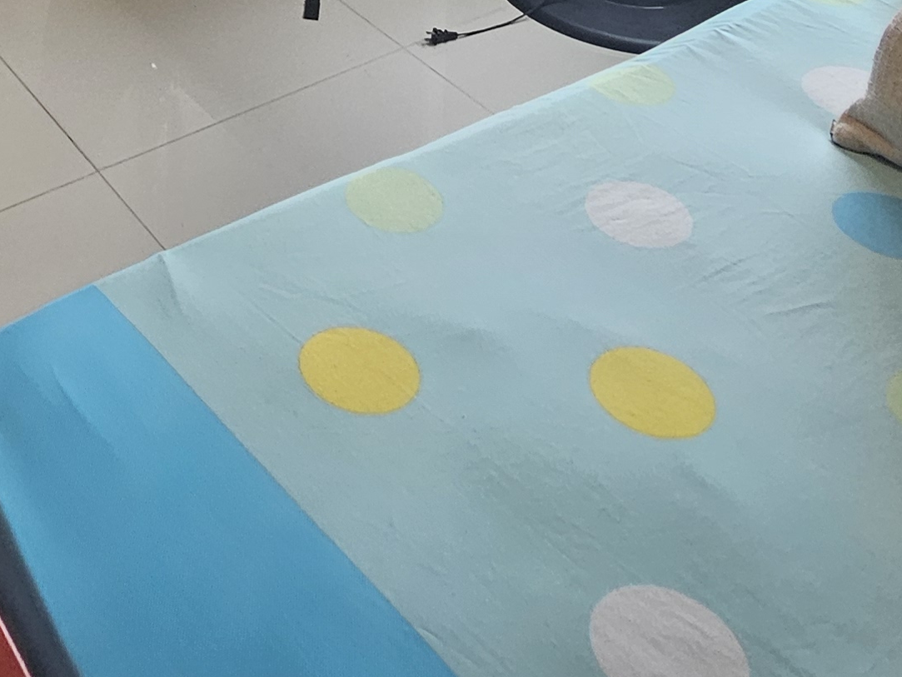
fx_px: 1251
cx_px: 50
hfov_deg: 36.5
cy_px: -530
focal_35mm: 48
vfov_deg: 21.0
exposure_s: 1/77.4
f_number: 2.2
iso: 160
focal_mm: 2.2
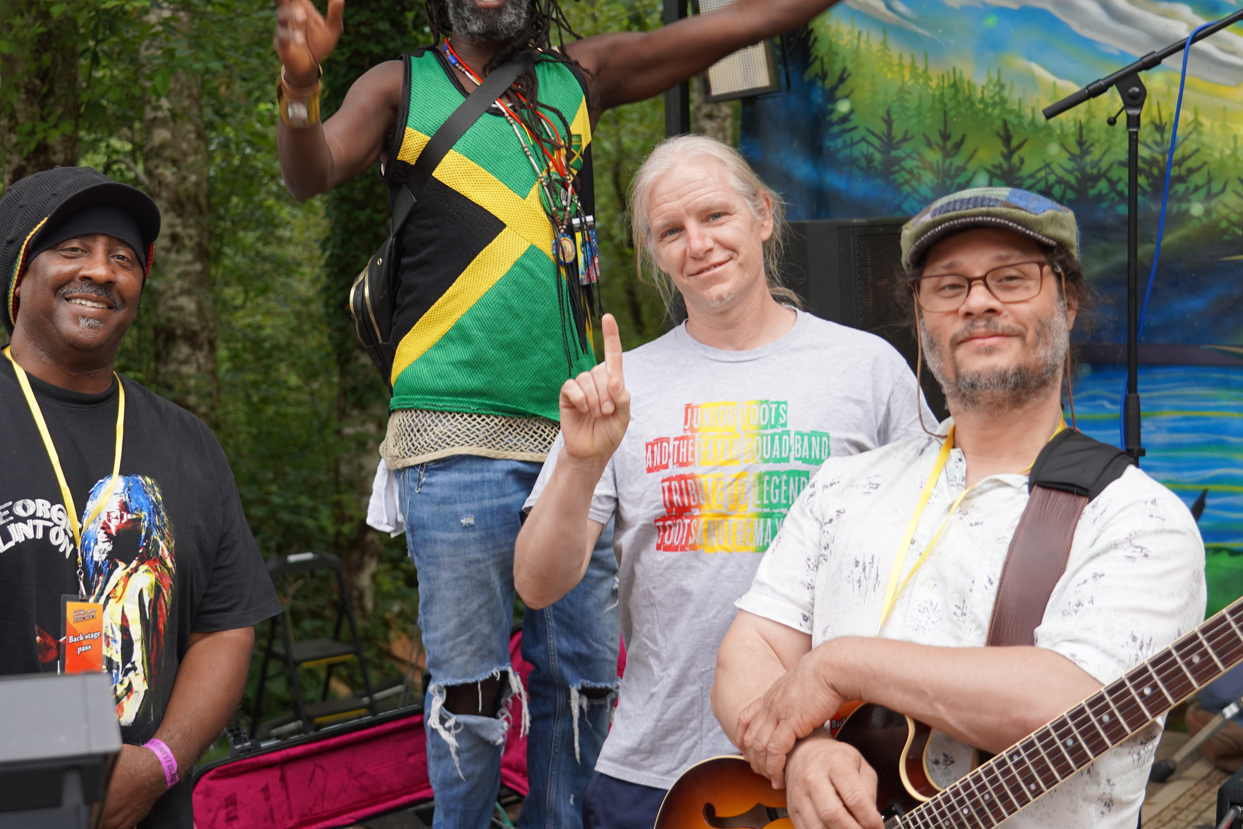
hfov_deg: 34.2
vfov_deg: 23.3
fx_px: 2003
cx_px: 421
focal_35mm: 58
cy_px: 288
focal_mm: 38
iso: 160
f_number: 4
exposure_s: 1/160
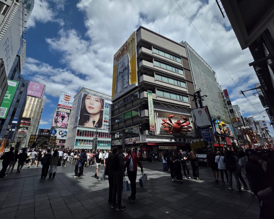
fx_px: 114
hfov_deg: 100.7
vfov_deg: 88.0
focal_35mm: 14
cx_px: 132
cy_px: 107
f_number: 1.9
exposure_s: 1/7906
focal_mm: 2.2
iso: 40
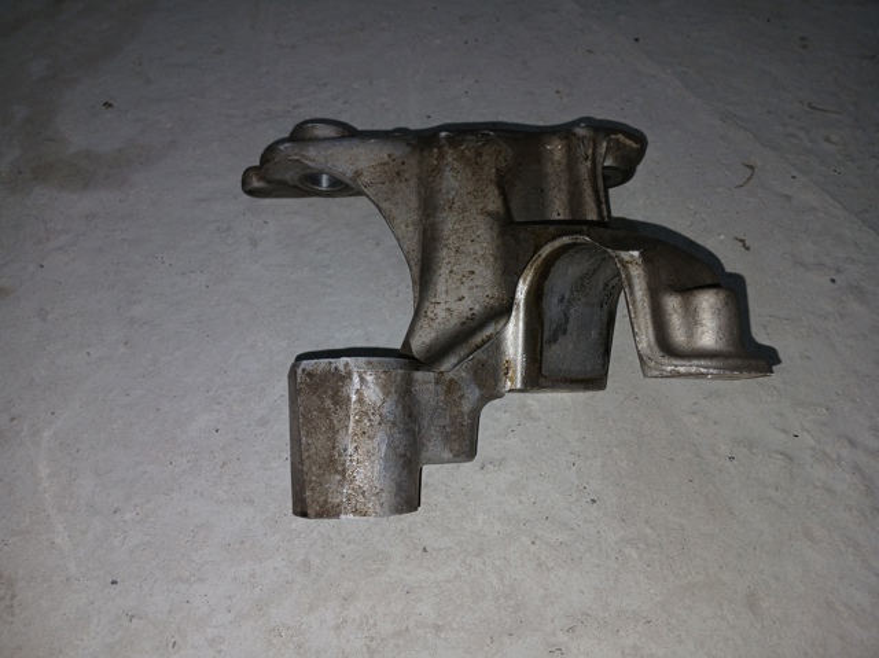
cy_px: 329
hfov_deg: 67.3
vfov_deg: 53.0
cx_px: 440
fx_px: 660
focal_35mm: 26
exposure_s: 1/50
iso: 40
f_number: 1.8
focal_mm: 3.98
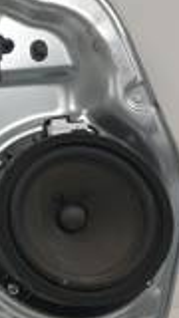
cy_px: 159
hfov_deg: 14.0
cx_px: -191
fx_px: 599
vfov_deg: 29.7
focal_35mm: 71
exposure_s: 1/339
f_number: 2.4
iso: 50
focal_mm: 4.3
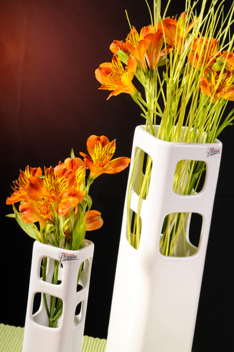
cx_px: 117
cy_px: 176
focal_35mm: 128
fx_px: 1245
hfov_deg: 10.7
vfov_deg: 16.1
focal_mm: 85
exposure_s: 1/200
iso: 200
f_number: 13
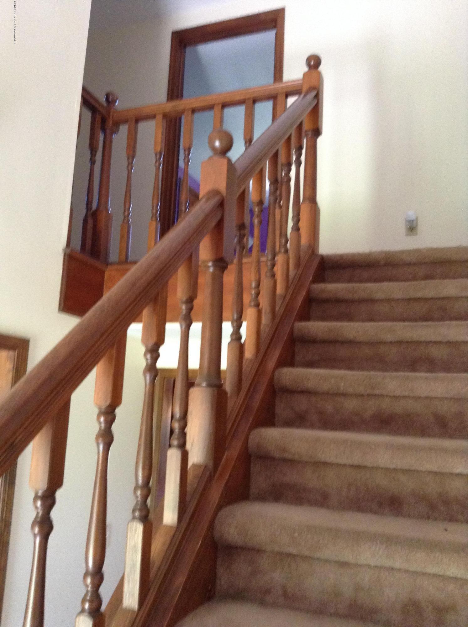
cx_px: 234
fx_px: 597
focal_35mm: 33
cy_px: 314
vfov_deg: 55.4
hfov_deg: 42.8
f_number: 2.4
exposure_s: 1/20
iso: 250
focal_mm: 3.3
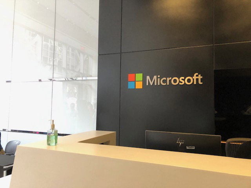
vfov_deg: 49.7
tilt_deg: +4.2
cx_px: 126
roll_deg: -1.3
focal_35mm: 28
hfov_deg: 63.4
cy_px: 94
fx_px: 203
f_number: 1.8
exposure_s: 1/15
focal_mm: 4
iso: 40
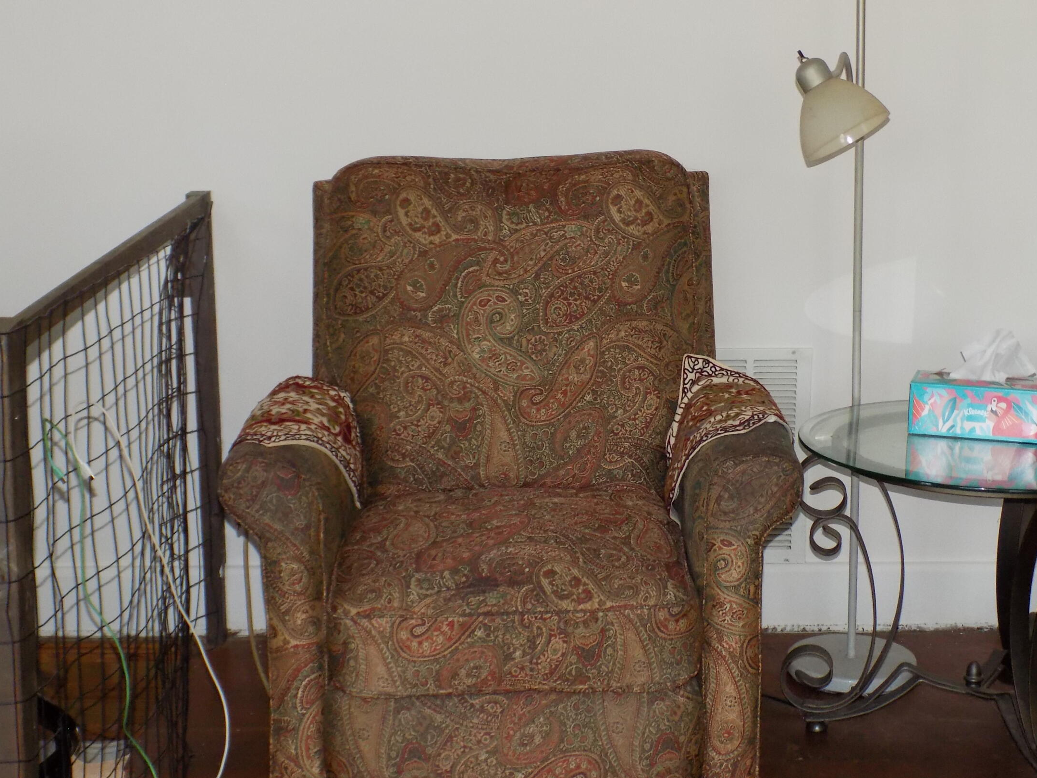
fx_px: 1707
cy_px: 437
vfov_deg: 25.6
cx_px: 534
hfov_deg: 33.8
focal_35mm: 57
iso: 220
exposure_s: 1/30
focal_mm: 7.3
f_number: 3.6
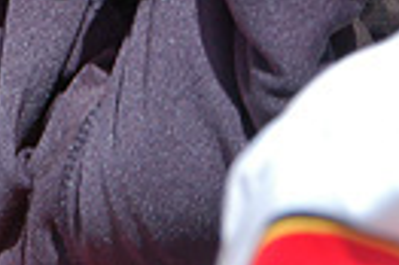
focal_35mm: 1133
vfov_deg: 1.2
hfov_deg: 1.8
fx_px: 12545
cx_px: 3
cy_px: -321
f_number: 6.3
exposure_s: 1/1000
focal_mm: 165
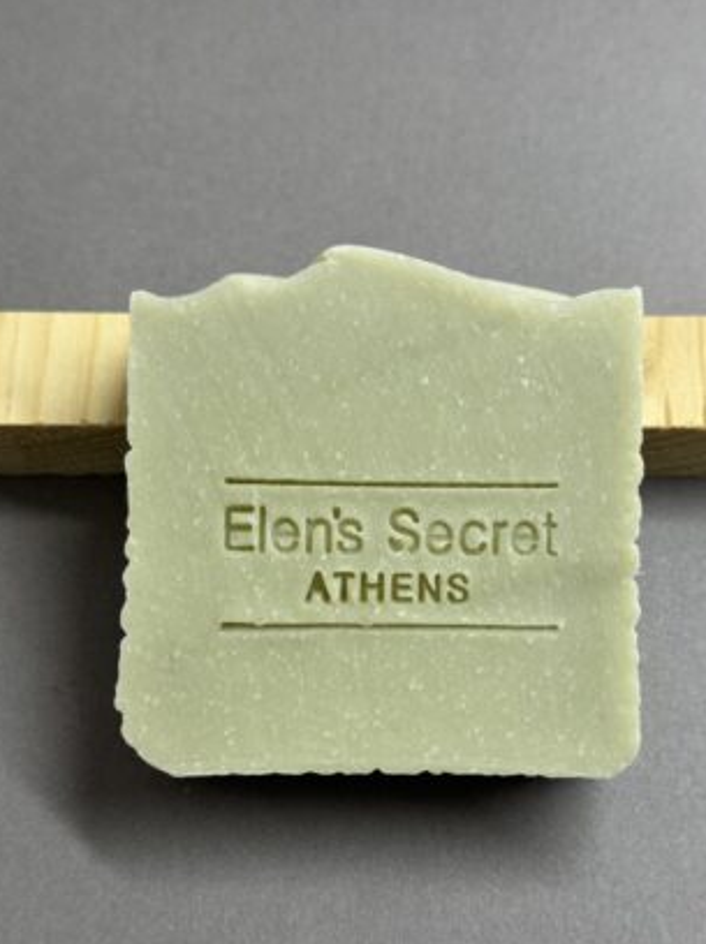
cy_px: 529
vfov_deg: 34.9
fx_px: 1499
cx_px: 389
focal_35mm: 55
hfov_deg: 26.5
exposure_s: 1/100
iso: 50
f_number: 1.78
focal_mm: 6.86
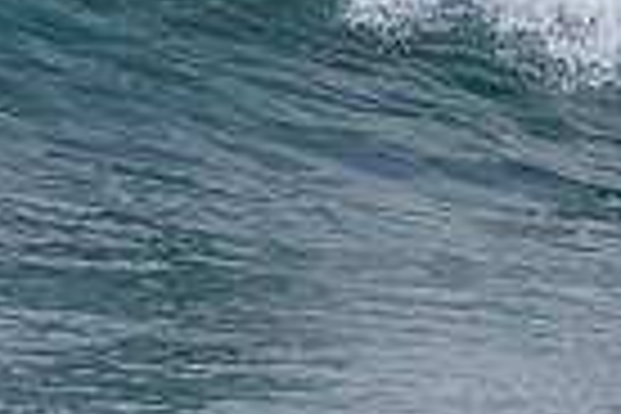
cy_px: -119
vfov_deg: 0.6
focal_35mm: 2202
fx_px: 37982
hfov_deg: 0.9
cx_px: 639
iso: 640
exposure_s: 1/1000
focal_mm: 350
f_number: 5.6
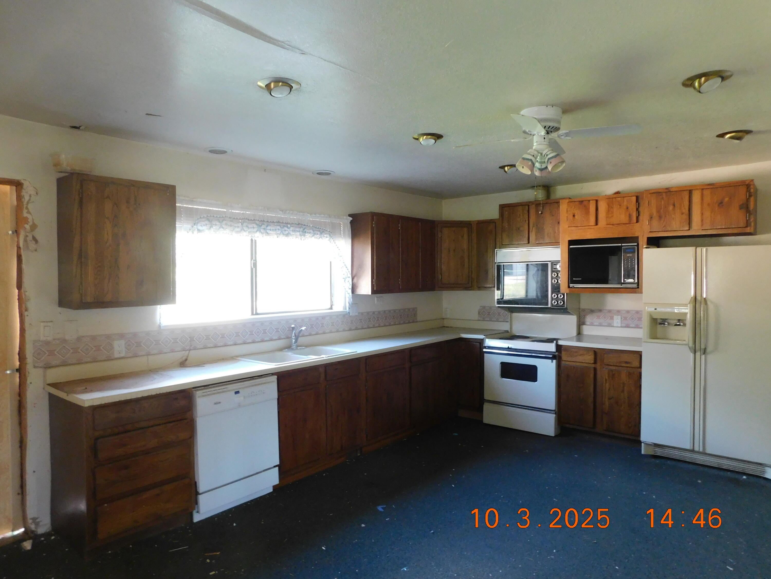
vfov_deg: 58.9
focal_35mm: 23
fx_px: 512
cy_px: 290
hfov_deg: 73.9
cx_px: 386
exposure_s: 1/30
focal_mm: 4
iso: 400
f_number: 3
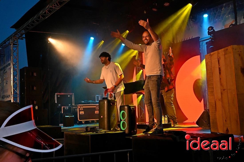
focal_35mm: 40
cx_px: 122
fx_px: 271
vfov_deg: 33.3
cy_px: 81
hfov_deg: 48.5
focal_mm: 40
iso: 12800
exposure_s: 1/100
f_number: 14
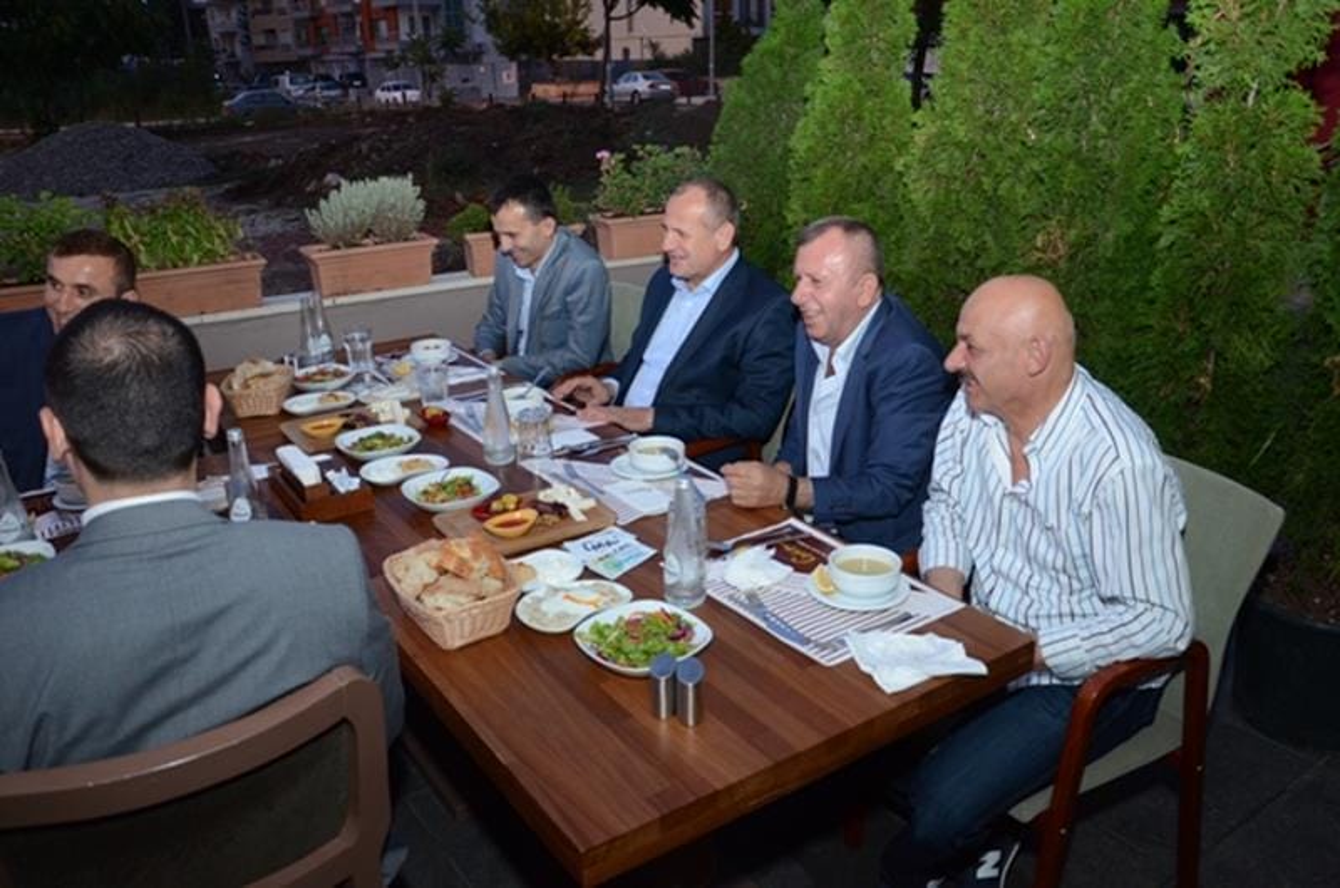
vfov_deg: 47.7
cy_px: 444
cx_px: 670
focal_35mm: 27
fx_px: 1003
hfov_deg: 67.5
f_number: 3.5
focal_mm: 18
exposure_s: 1/80
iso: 1000
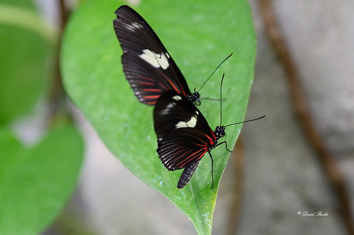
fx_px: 2554
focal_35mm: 260
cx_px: 210
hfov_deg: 7.9
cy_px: 149
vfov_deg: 5.3
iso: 2500
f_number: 5
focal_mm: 200
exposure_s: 1/250
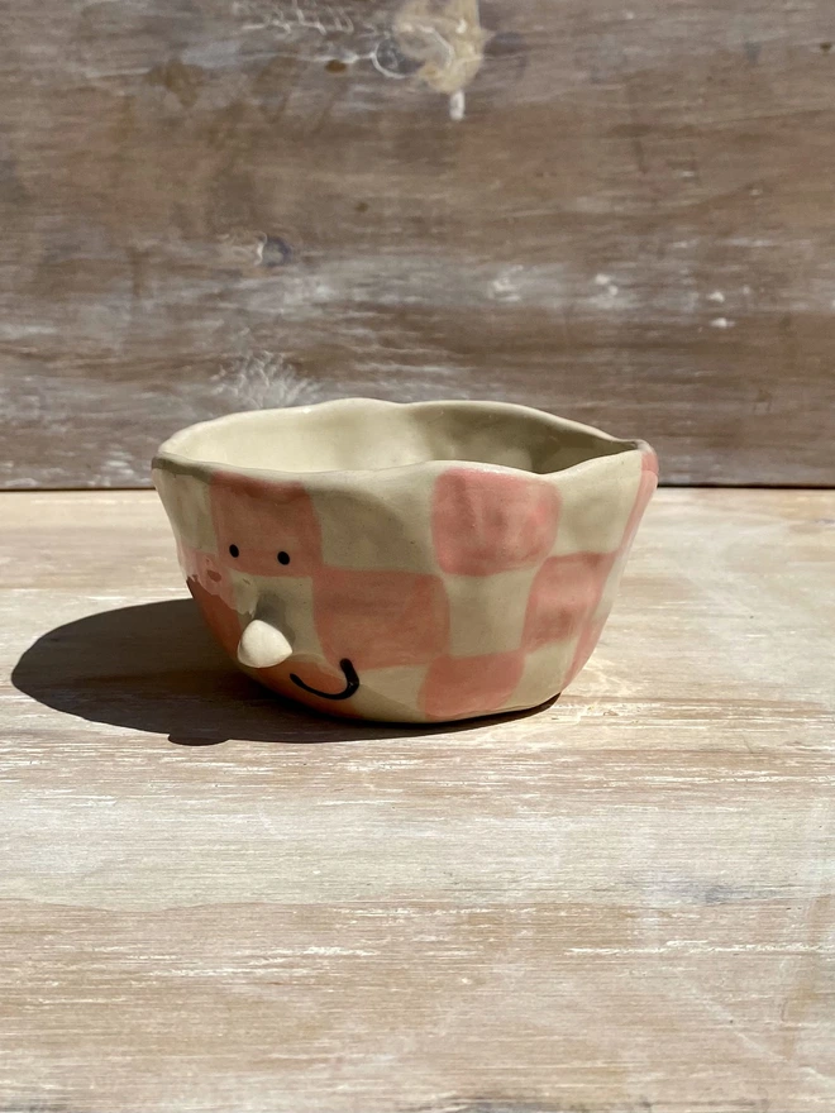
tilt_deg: -5.1
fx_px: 836
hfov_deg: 53.1
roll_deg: +0.8
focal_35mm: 26
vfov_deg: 67.3
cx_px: 418
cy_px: 556
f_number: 1.8
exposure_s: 1/7194
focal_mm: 4.25
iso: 32
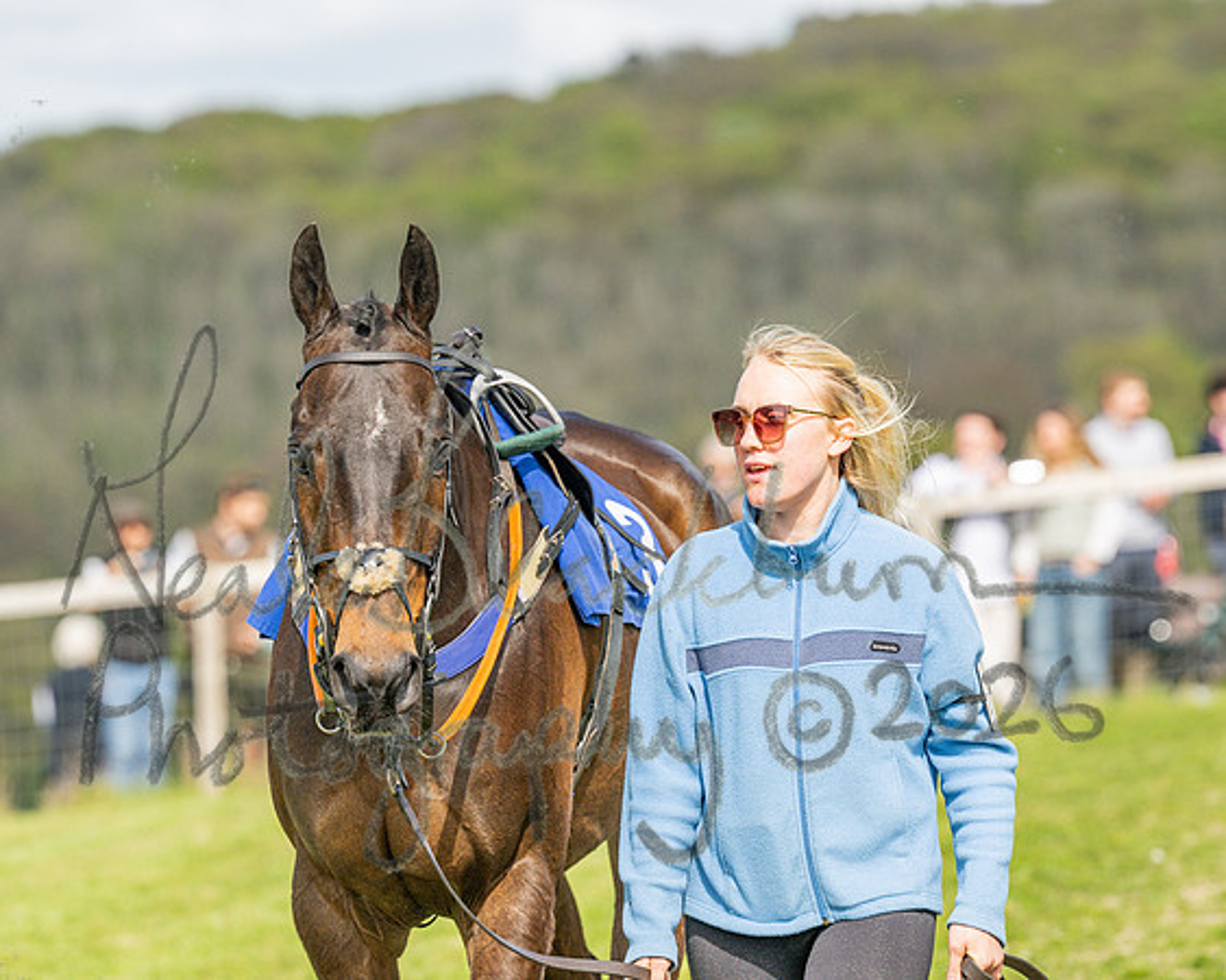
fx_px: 10421
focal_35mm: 287
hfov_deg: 6.7
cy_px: 490
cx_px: 562
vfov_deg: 5.4
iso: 200
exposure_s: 1/1600
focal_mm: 170
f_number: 4
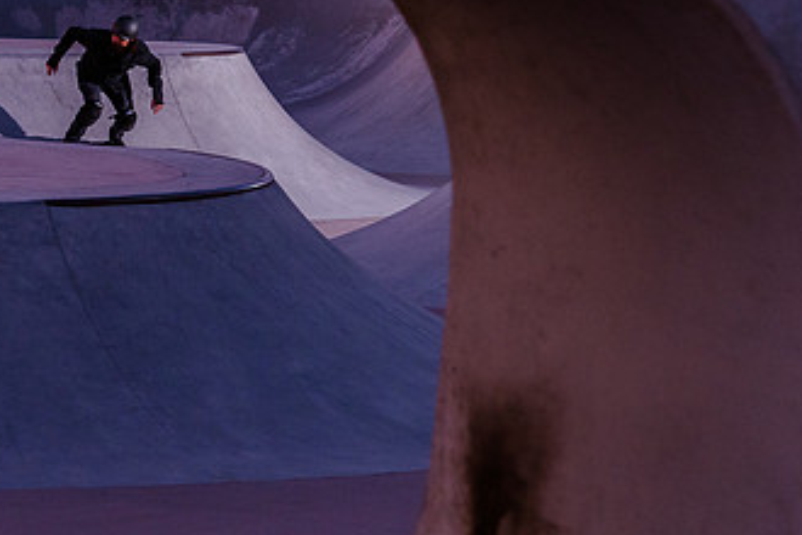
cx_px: 111
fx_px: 3341
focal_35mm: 150
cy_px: 194
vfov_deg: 9.1
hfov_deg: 13.6
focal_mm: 70
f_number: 4
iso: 2500
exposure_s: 1/160
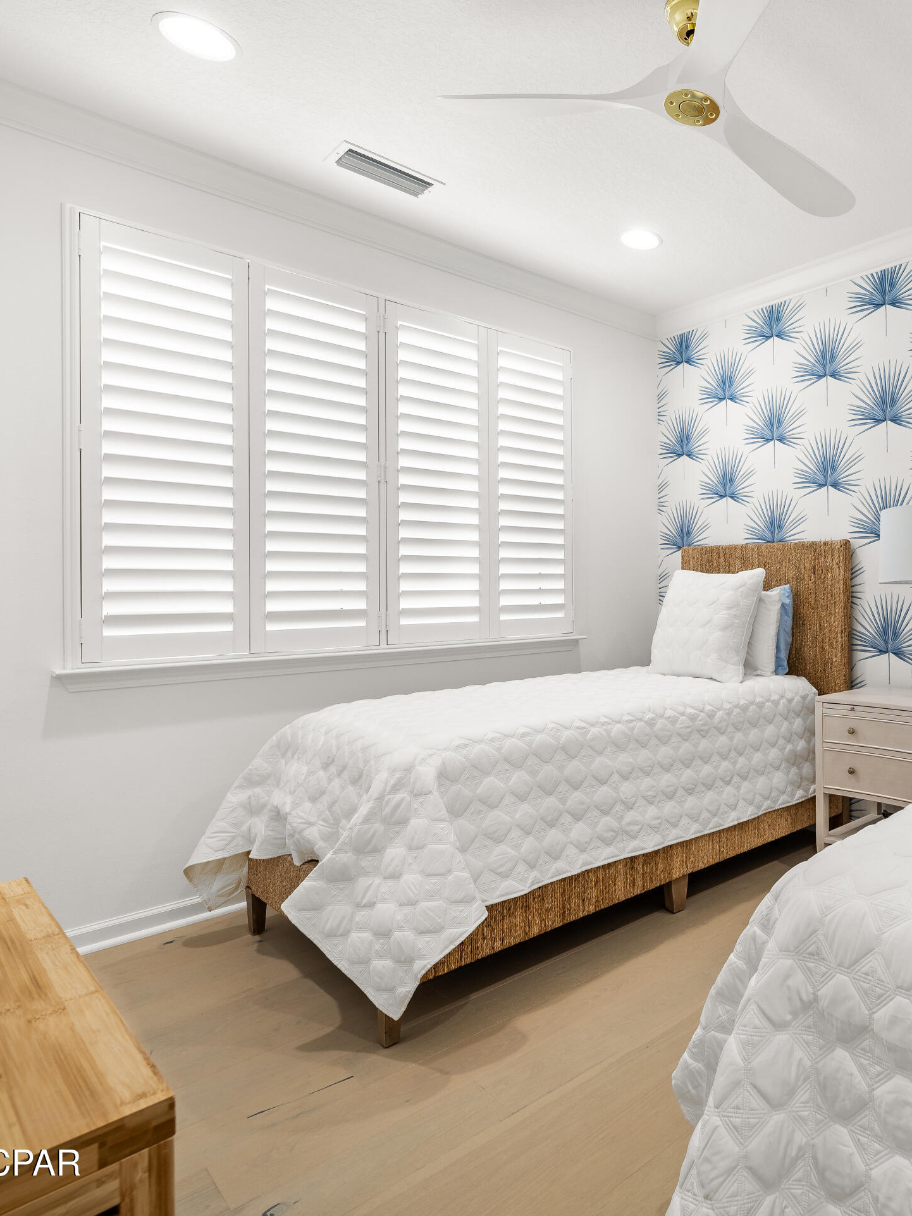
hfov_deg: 55.3
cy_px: 589
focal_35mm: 21
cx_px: 816
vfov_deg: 79.0
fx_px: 738
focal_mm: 14
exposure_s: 1/2
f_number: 9
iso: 250
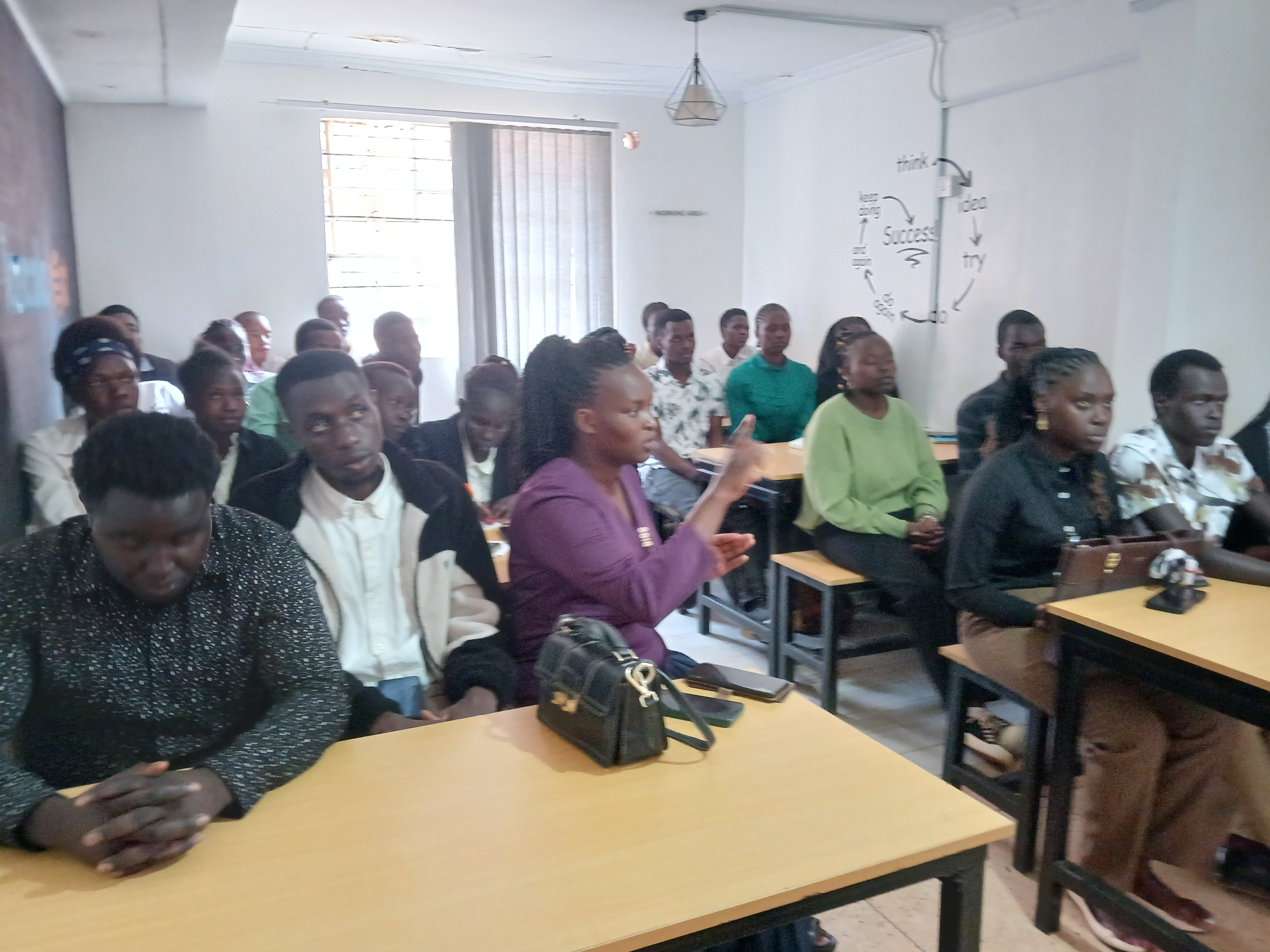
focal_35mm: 26
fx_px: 954
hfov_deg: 67.3
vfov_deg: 53.1
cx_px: 635
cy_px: 476
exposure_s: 1/17.1
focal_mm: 3.98
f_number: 1.8
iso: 800
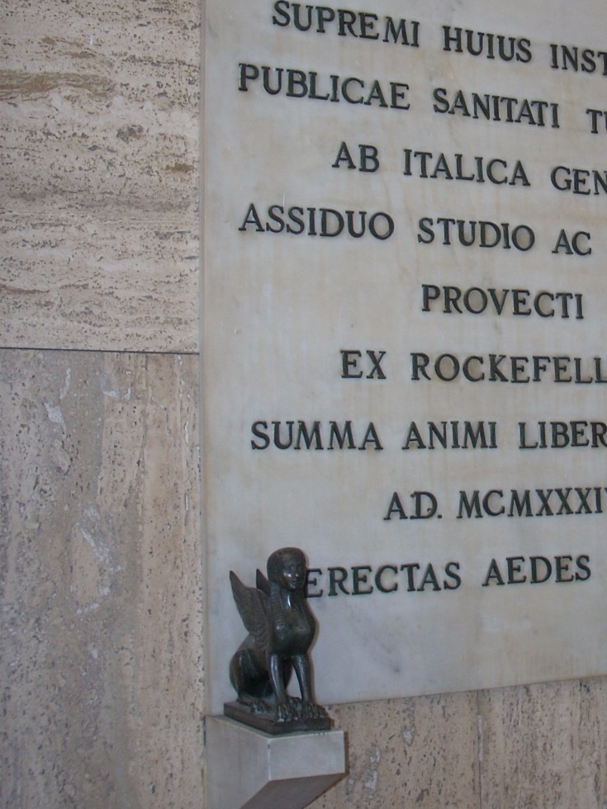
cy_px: 310
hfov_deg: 24.9
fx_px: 1356
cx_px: 468
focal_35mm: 58
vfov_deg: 33.1
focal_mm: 6.2
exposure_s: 1/30
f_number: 2.8
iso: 64
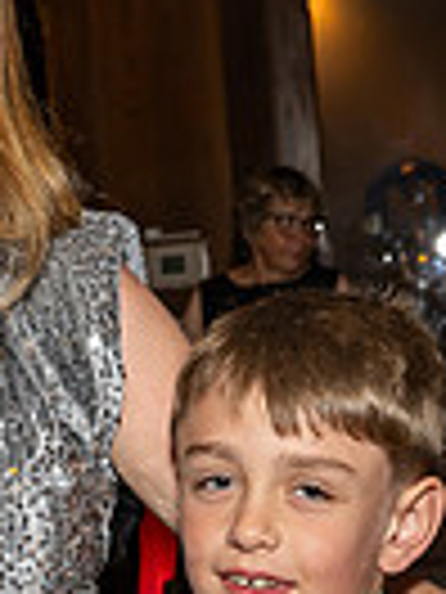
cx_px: 36
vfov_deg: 15.3
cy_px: 675
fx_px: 2147
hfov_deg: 11.8
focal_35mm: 125
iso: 640
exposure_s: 1/250
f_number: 8
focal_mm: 25.5
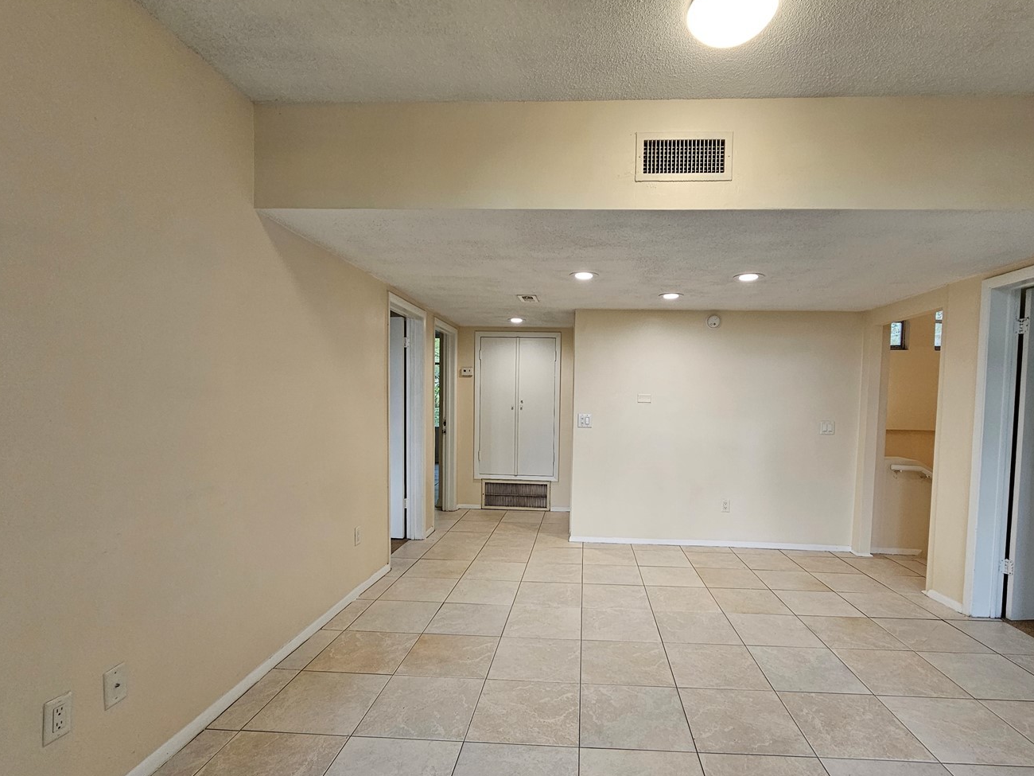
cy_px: 429
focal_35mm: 16
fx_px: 478
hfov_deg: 94.2
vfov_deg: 77.9
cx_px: 568
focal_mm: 2.2
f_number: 2.2
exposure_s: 1/60
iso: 100
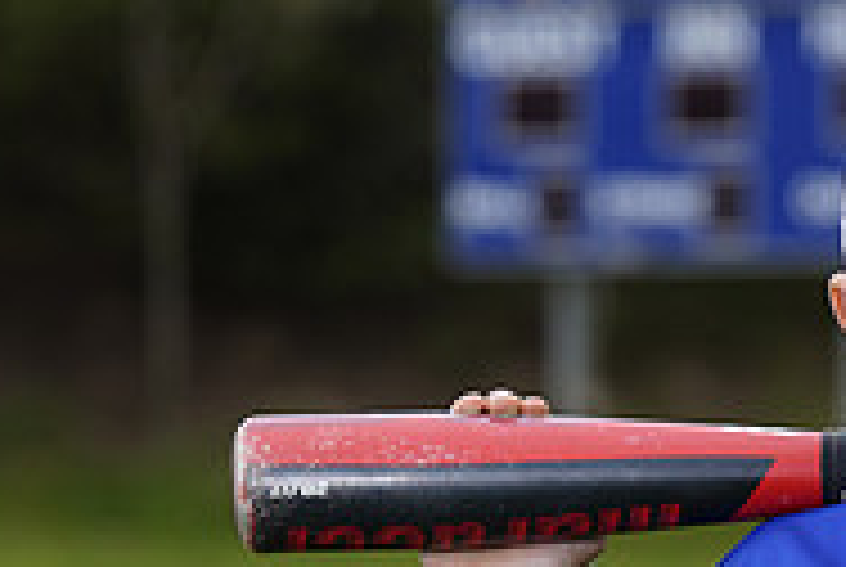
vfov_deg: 3.0
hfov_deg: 4.4
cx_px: 932
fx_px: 10945
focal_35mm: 465
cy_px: 655
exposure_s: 1/250
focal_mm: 151
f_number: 6.3
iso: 100
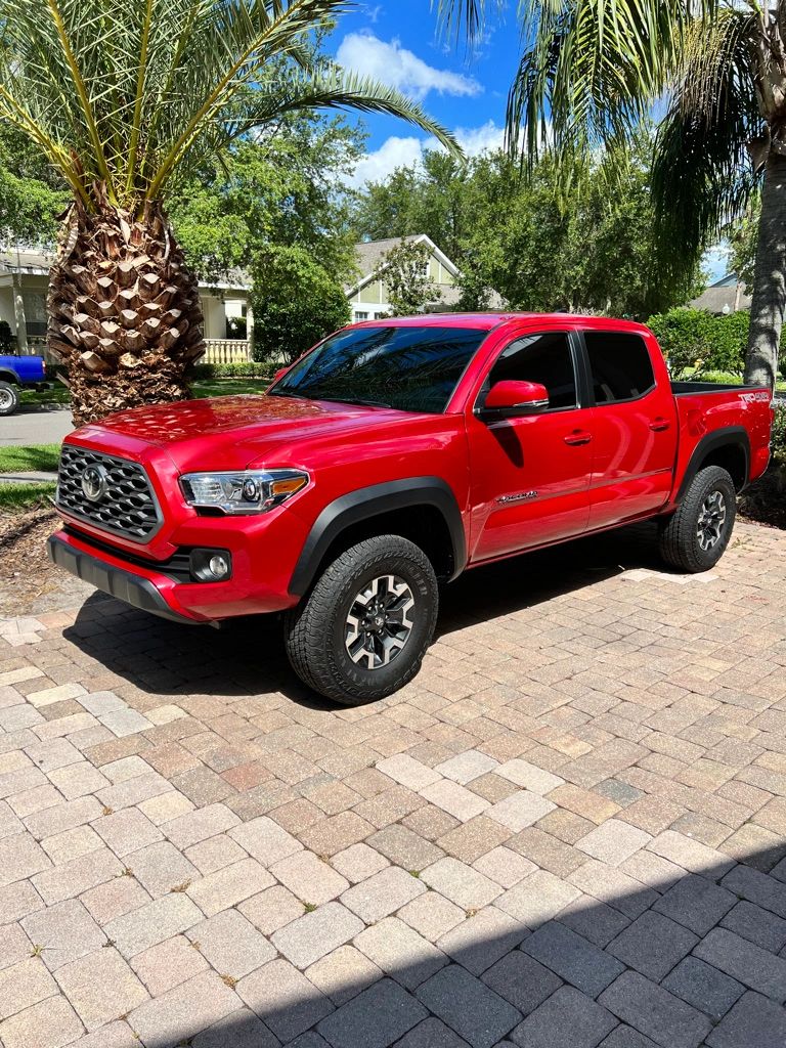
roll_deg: -0.8
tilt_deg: -12.5
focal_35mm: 26
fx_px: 787
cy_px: 524
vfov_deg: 67.3
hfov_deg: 53.1
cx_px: 393
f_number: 1.5
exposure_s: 1/3460
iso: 50
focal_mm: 5.7
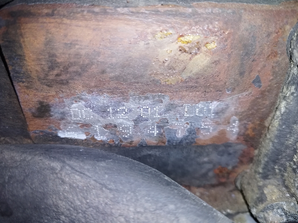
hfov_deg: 67.3
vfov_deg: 53.1
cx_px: 149
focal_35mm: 26
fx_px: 224
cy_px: 112
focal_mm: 6.24
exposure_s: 1/100
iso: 338
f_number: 1.8
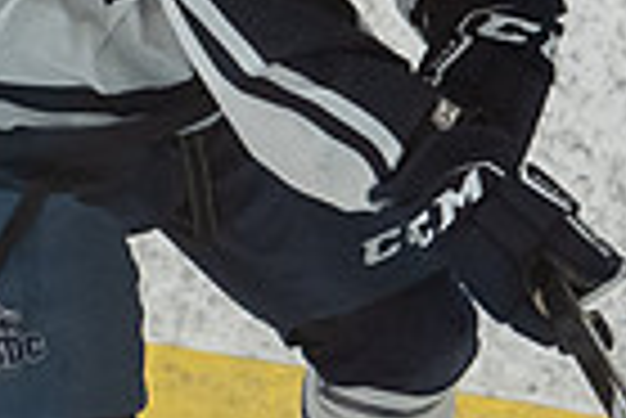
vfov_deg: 2.1
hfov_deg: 3.2
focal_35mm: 651
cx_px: -131
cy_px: -109
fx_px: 11332
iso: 2500
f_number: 2.8
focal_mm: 110
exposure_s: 1/1250
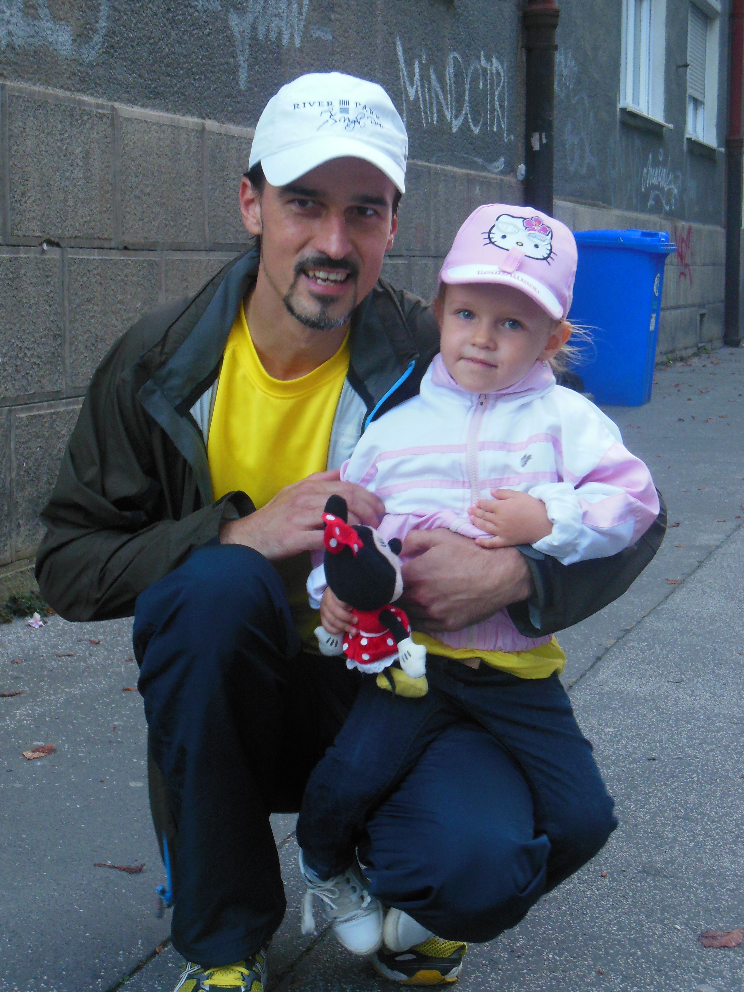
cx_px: 372
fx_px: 1891
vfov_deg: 29.4
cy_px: 496
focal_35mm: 66
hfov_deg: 22.3
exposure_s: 1/30
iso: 400
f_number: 4.3
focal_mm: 11.7
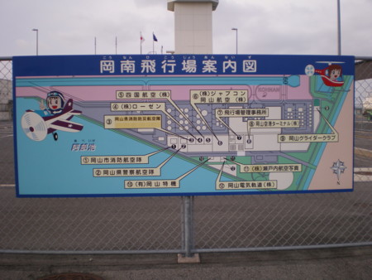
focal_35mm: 38
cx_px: 186
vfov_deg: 37.8
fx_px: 409
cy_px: 140
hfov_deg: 49.0
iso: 64
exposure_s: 1/250
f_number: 3.1
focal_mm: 6.3
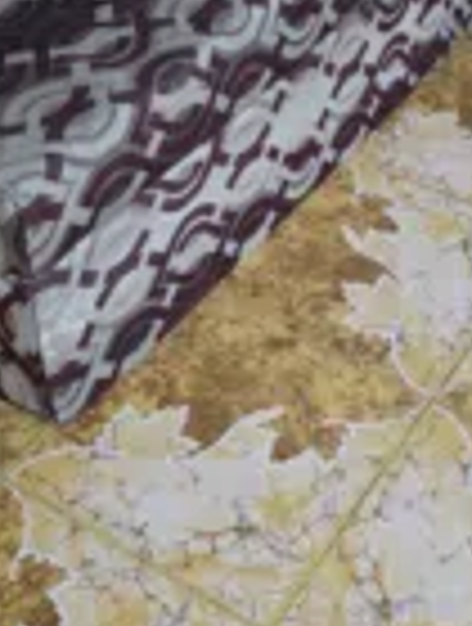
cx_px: 301
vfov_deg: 29.1
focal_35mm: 66
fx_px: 1194
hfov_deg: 22.3
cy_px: 207
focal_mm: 6.3
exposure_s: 1/100
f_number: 1.7
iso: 1250
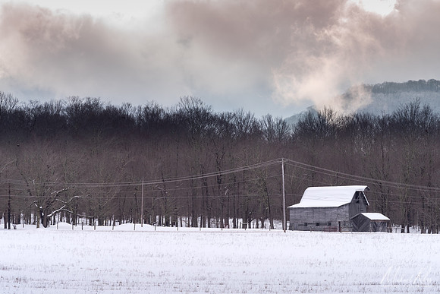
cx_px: 229
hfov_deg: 6.9
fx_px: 3671
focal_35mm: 300
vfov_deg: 4.6
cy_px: 124
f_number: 11
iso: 400
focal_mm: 260
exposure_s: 1/80
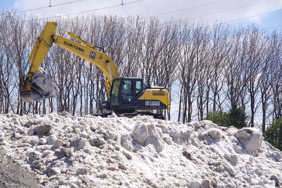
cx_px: 139
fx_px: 736
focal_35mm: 94
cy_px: 97
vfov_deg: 14.5
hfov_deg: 21.7
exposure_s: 1/125
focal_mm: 60
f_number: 6.3
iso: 100
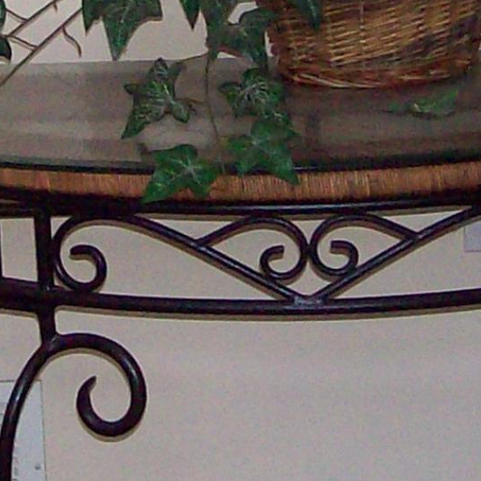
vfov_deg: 9.8
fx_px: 2767
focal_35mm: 176
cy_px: -74
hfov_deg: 9.9
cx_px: 99
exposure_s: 1/64
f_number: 2.7
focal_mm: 6
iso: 140
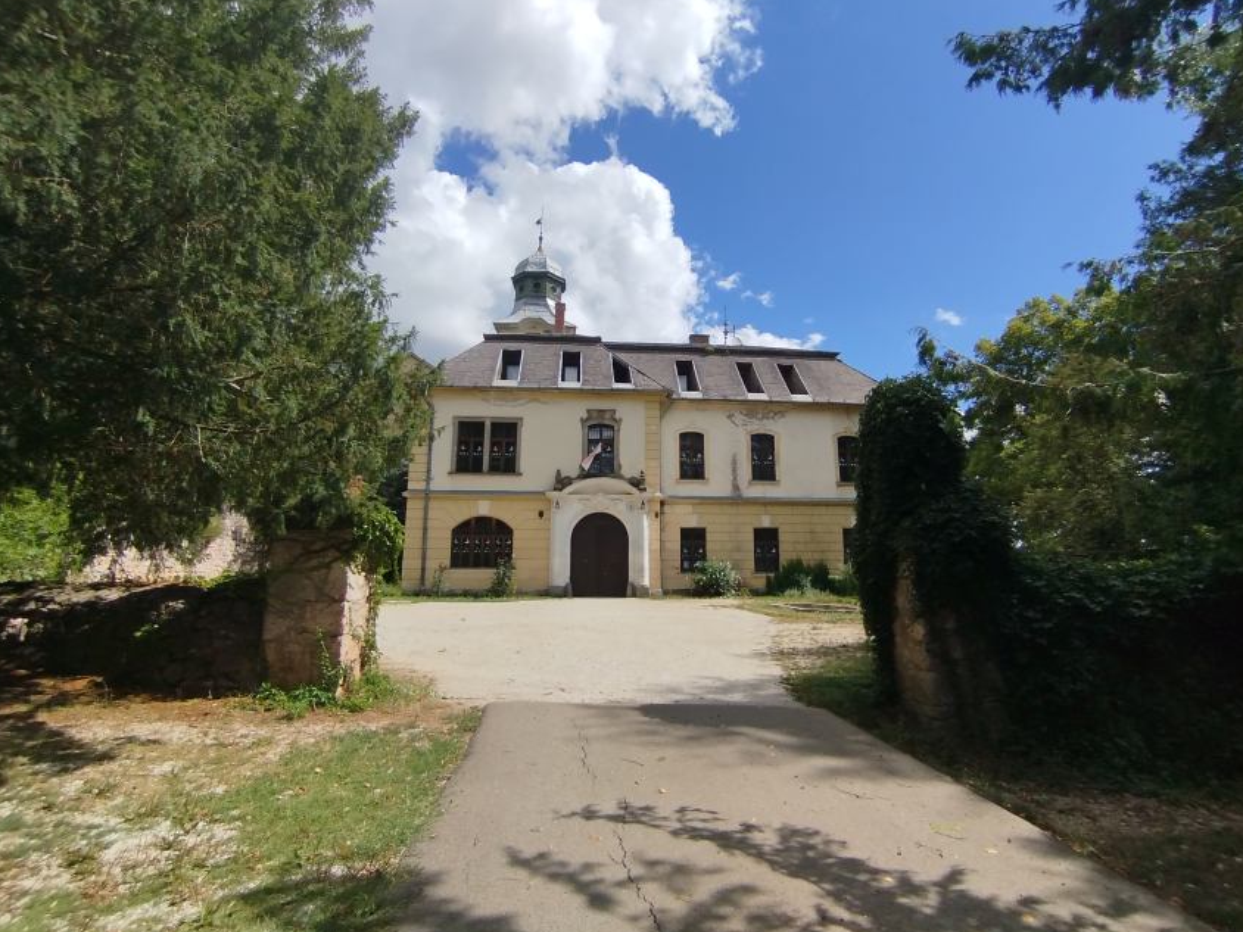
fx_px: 575
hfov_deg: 94.4
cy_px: 460
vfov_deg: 78.1
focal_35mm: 16
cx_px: 649
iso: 50
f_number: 2.2
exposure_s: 1/2461
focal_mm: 1.65
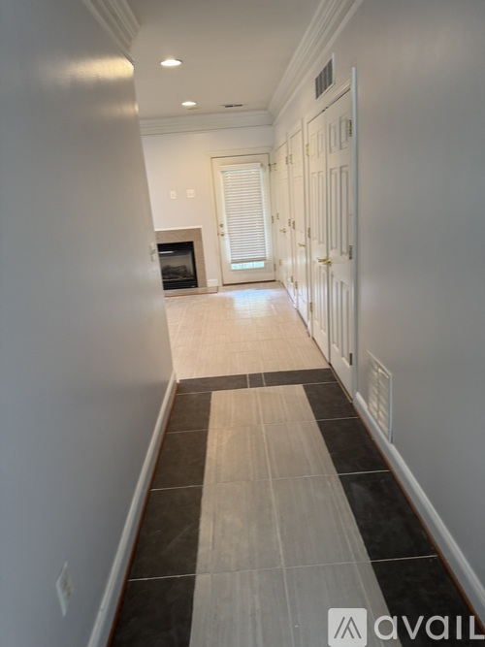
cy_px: 324
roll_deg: +1.7
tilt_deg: -13.6
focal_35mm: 24
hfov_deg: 56.8
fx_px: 448
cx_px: 242
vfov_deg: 71.6
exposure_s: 1/60
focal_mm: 6.76
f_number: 1.78
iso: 250
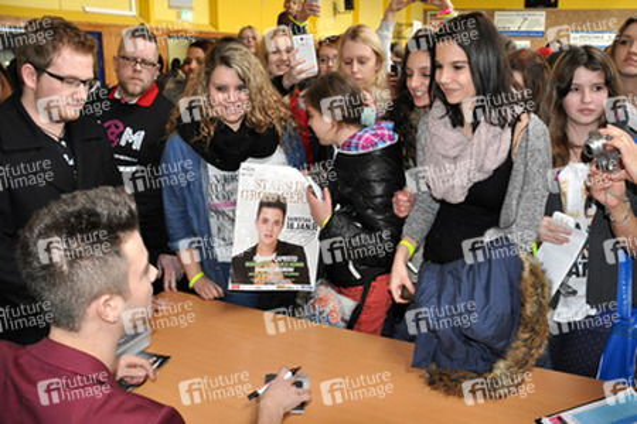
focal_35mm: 27
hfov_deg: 67.4
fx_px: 478
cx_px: 318
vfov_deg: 47.9
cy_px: 212
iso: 800
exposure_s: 1/60
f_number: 3.5
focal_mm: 18
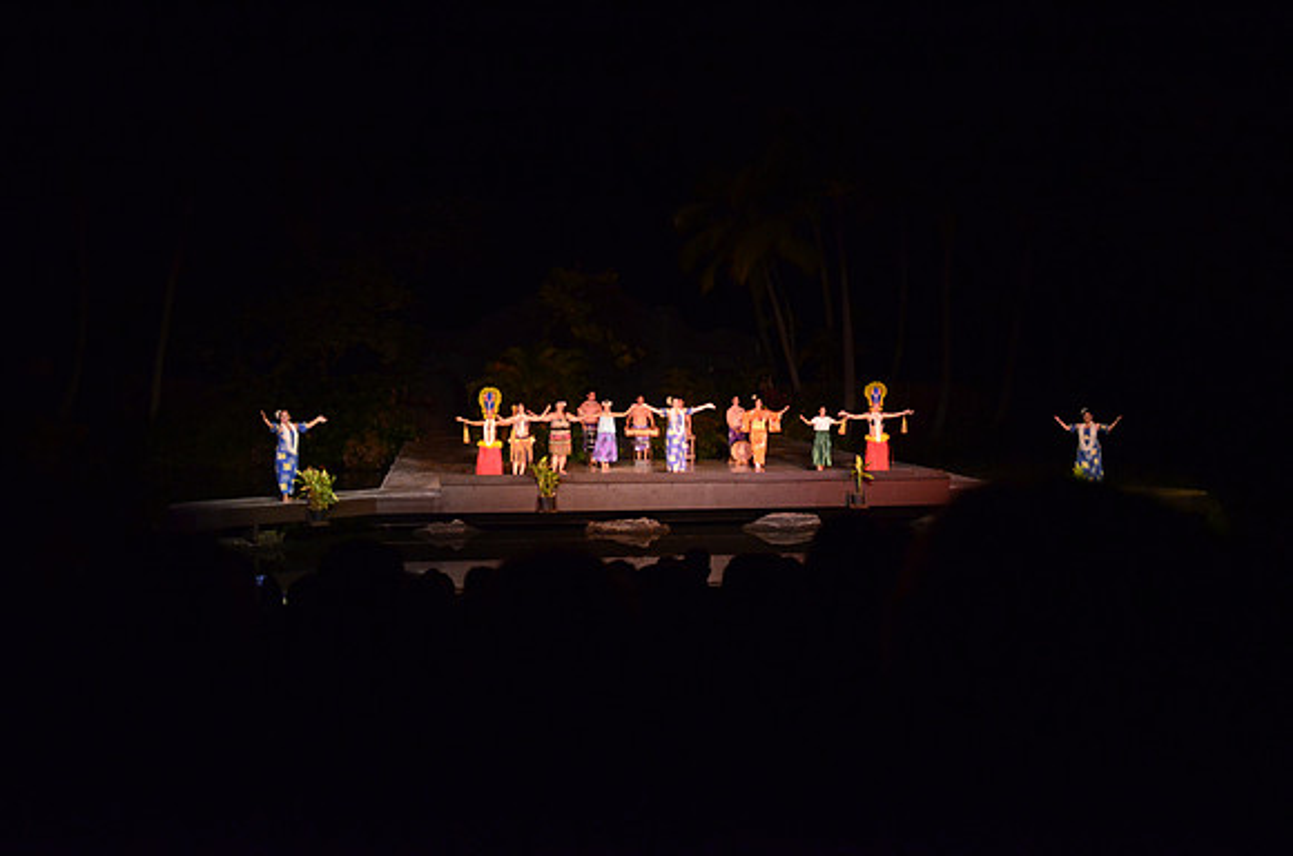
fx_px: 1290
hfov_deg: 53.2
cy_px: 428
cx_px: 646
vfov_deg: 36.7
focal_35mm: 36
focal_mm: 24
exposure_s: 1/100
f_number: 3.8
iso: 2500
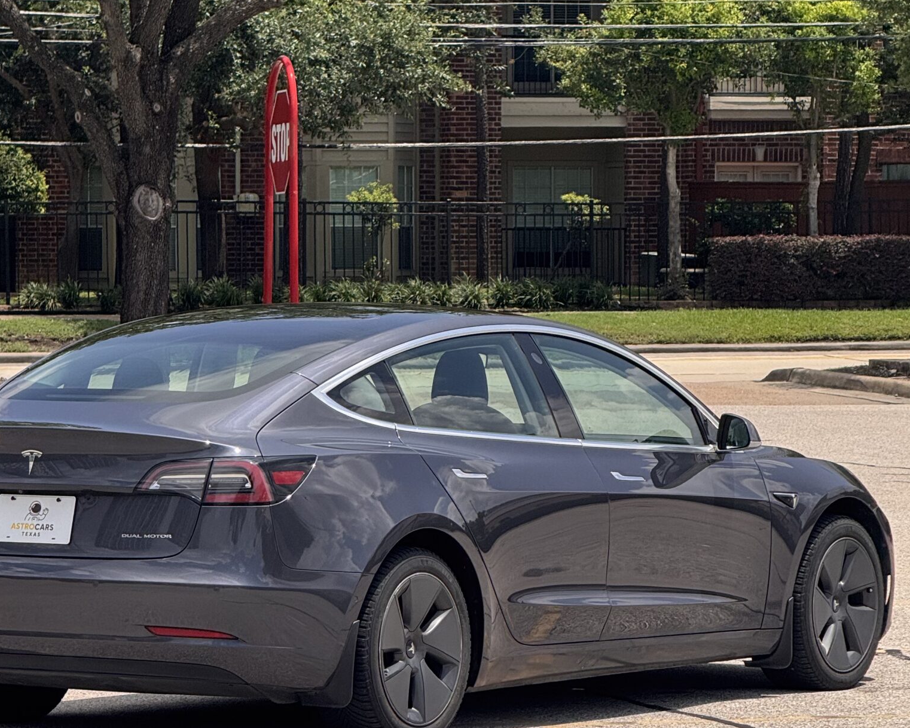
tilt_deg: -2.3
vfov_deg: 7.8
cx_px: 390
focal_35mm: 197
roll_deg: +0.0
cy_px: 501
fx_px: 5306
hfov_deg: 9.8
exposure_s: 1/2146
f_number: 2.8
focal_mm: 15.66
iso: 50
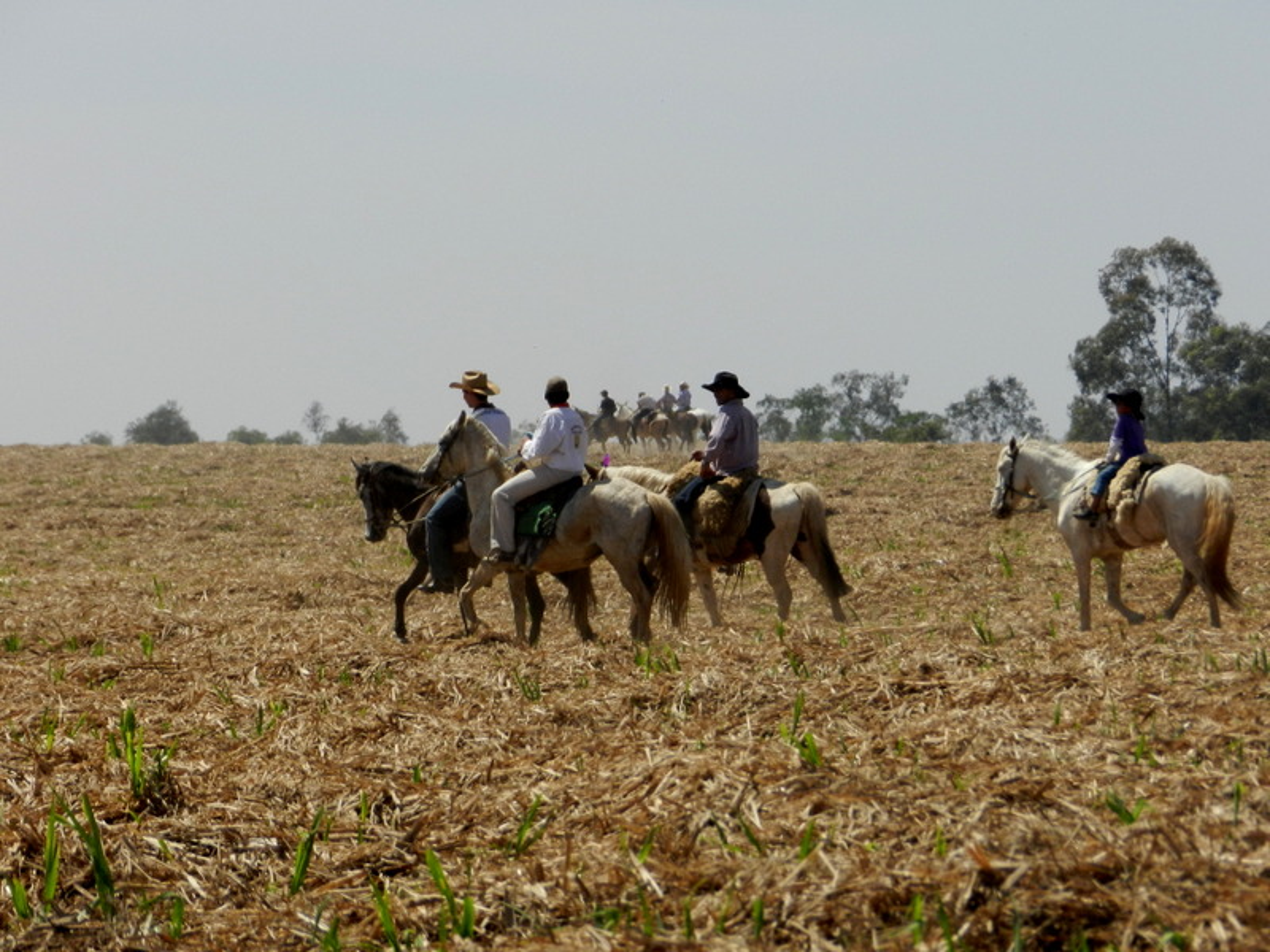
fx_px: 11337
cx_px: 635
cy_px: 476
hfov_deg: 6.4
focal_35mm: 309
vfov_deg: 4.8
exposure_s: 1/1000
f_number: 5.4
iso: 160
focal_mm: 55
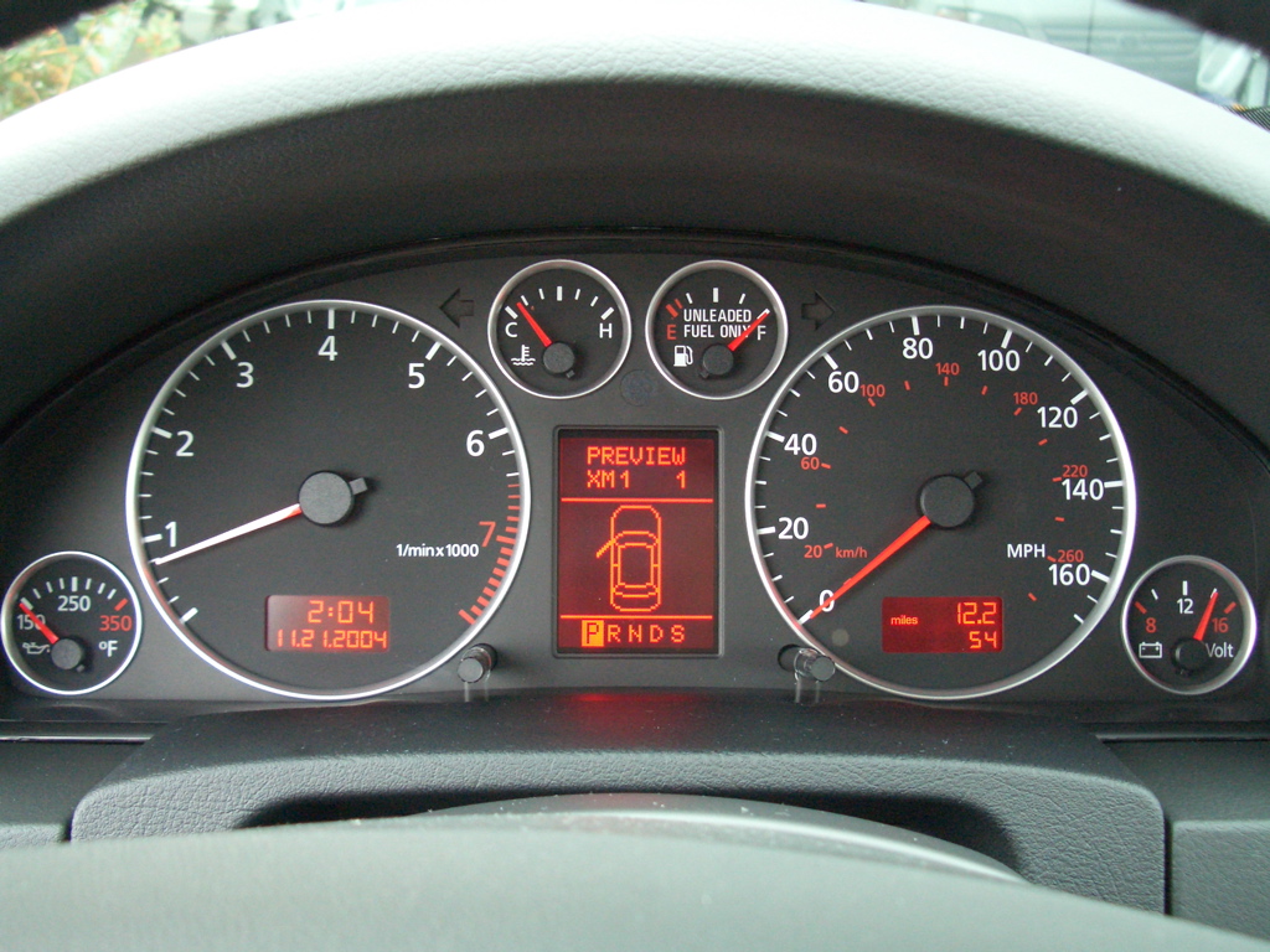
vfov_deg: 35.1
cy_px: 476
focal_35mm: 41
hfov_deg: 45.8
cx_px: 635
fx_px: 1504
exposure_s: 1/30
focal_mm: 6.8
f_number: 2.8
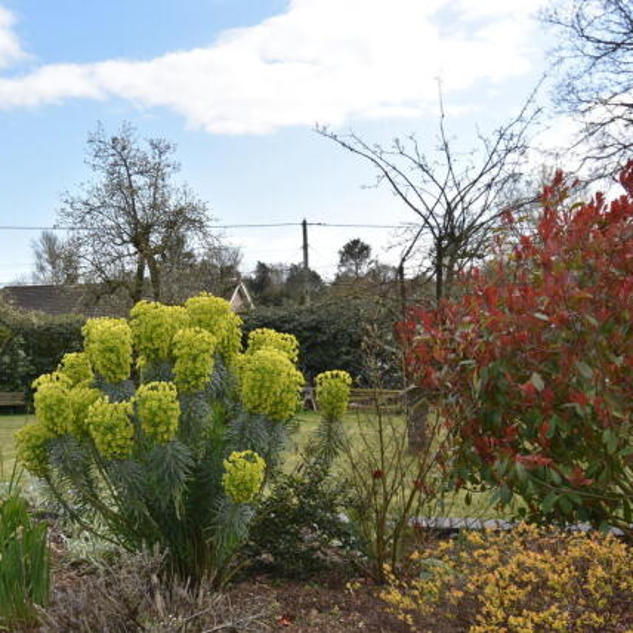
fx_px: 807
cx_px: 165
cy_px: 311
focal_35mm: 39
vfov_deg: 42.8
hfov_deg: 41.7
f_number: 8
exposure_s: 1/500
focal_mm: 20
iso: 400
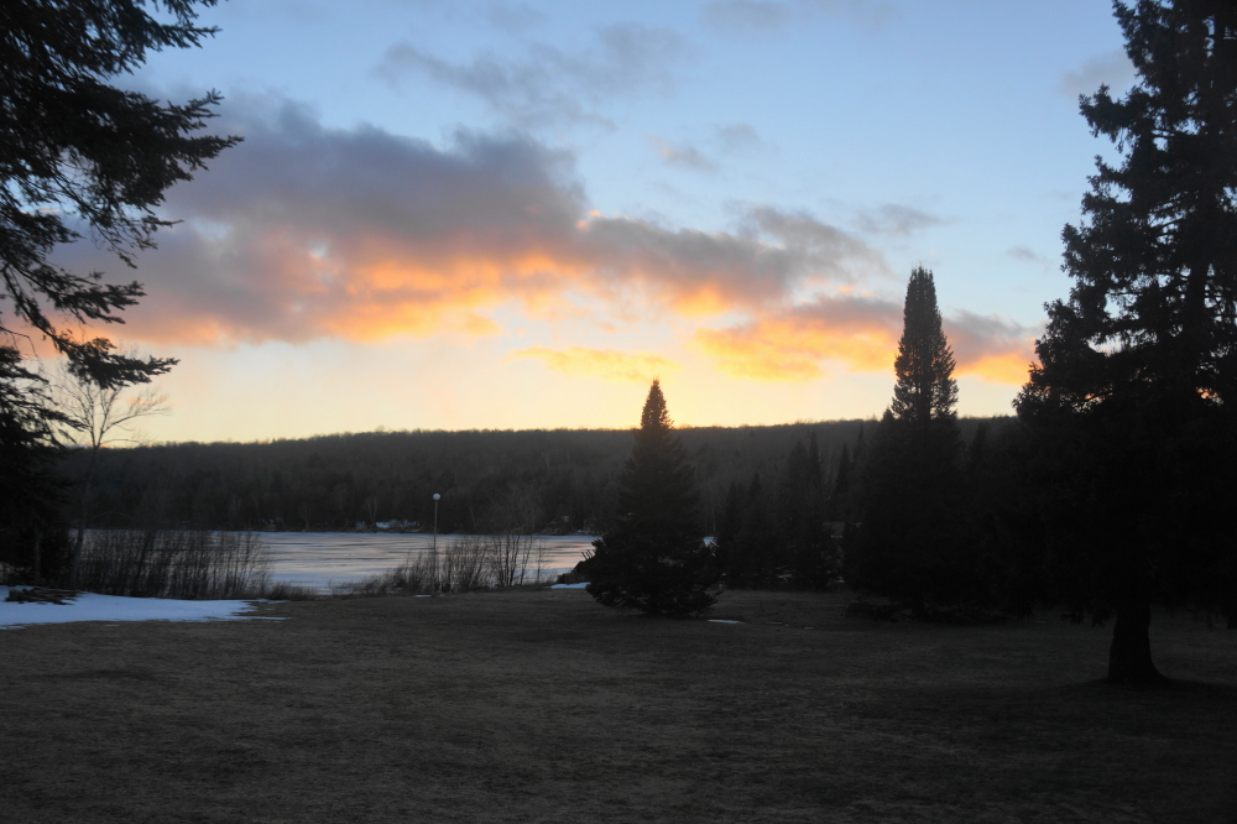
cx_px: 618
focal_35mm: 30
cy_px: 412
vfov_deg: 43.6
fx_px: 1030
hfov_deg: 61.9
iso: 100
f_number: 4.5
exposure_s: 1/80
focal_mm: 20
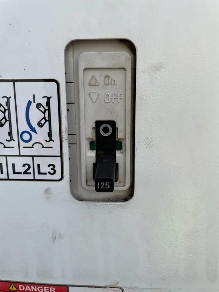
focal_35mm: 26
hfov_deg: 53.1
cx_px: 110
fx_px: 219
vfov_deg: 67.3
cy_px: 146
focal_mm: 4.2
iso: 50
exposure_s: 1/4292
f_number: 1.6
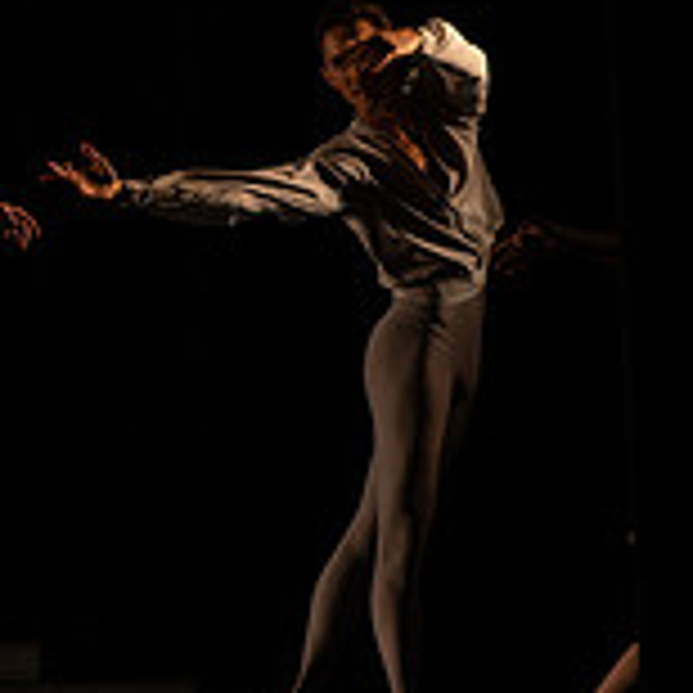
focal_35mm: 431
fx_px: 9762
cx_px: 108
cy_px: 335
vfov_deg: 4.1
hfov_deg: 4.1
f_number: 8
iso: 3200
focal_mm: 135
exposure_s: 1/500
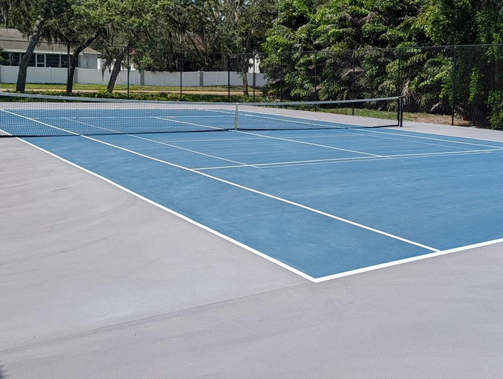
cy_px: 118
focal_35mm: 40
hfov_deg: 45.7
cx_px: 353
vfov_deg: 35.6
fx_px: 582
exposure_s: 1/1610
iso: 21
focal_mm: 6.9
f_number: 1.68
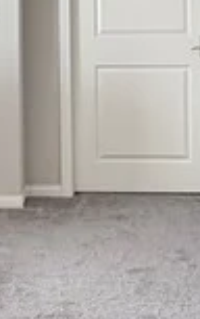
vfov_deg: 20.4
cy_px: 8
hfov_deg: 13.1
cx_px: 0
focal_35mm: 99
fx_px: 861
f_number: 2.2
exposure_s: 1/120
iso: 200
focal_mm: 2.22
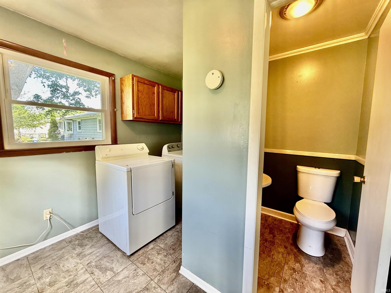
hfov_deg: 102.1
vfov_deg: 85.7
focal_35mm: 14
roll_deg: -0.9
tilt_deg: -4.0
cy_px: 146
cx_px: 196
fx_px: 158
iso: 200
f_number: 2.2
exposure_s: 1/60
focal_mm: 2.22
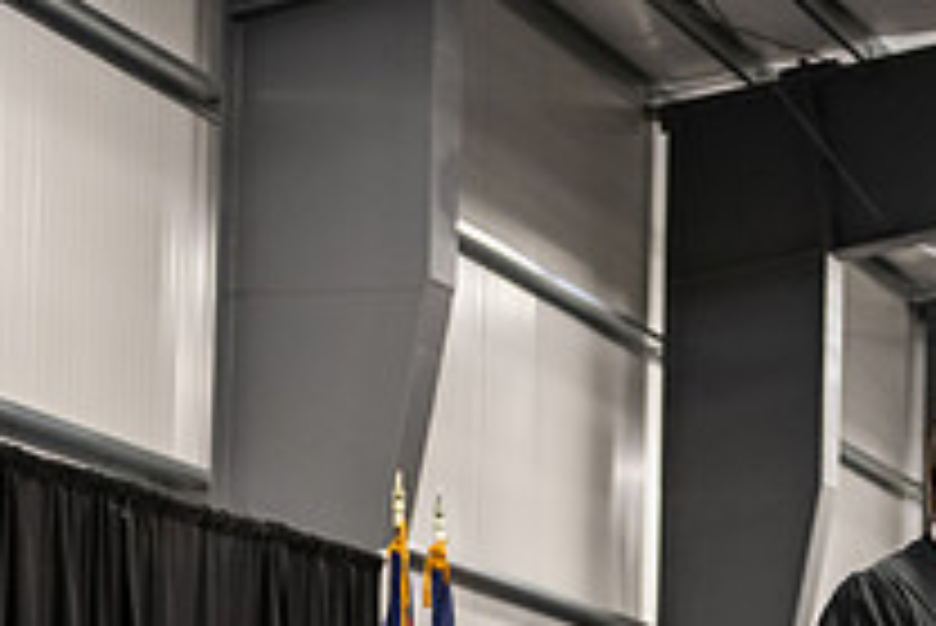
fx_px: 3486
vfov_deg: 10.0
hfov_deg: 14.9
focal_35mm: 134
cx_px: 1004
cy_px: 867
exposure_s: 1/200
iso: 3200
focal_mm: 48
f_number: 3.2
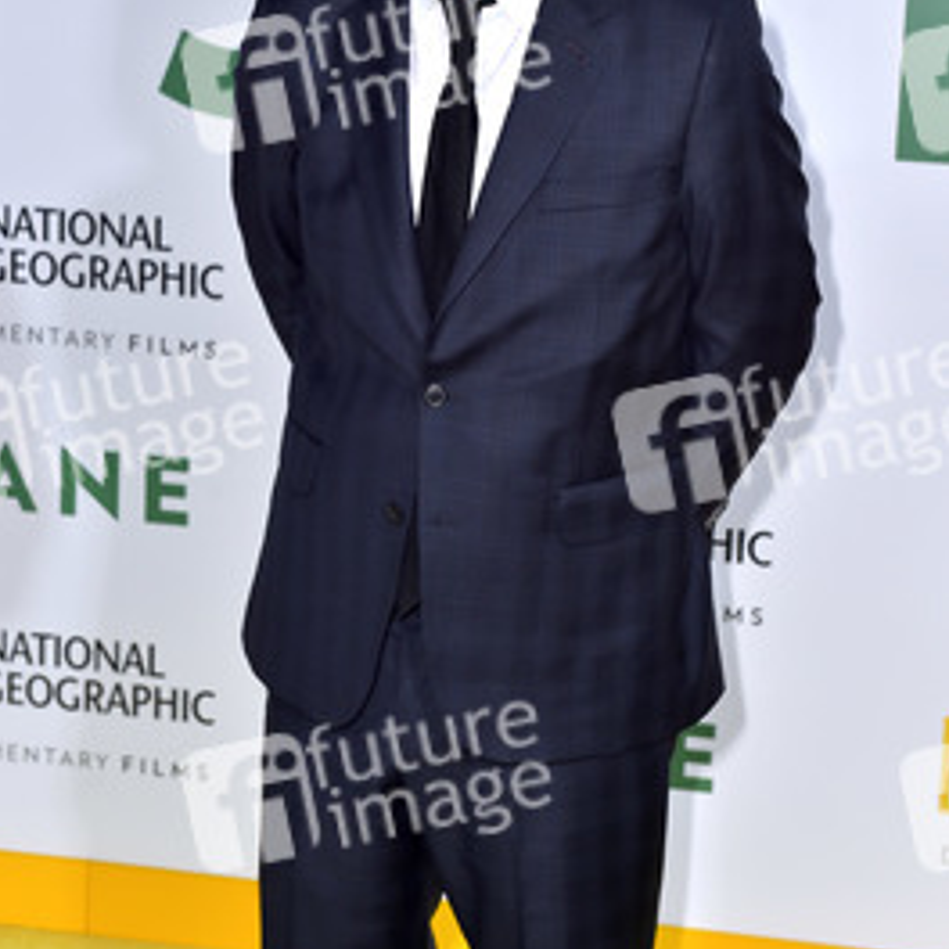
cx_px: 473
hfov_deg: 20.4
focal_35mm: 85
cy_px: 248
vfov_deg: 20.3
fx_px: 2636
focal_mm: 66
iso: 500
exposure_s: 1/320
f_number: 6.3
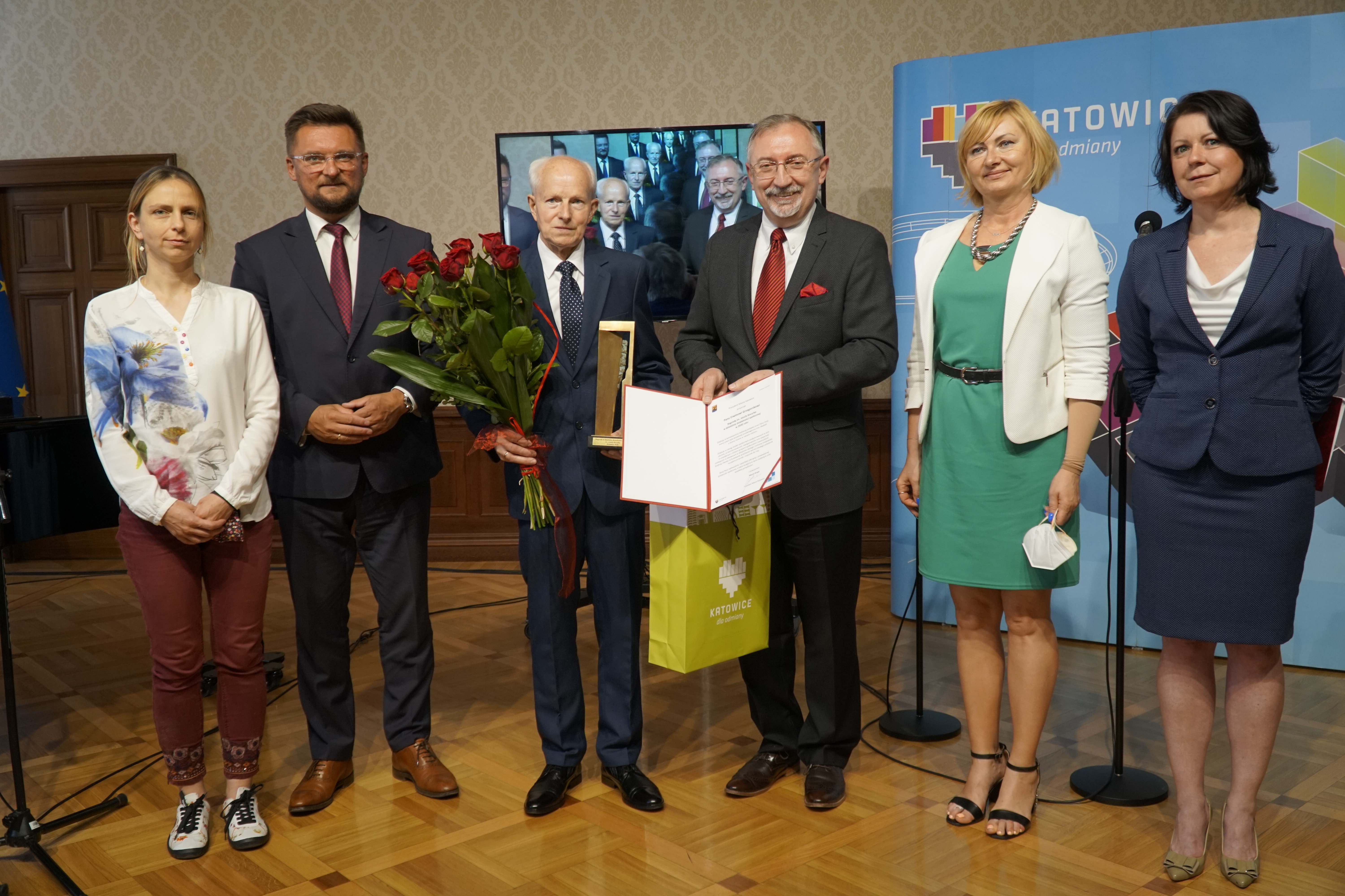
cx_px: 672
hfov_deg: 61.9
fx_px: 1121
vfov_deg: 43.6
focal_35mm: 30
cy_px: 448
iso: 800
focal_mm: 20
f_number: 4
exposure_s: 1/160
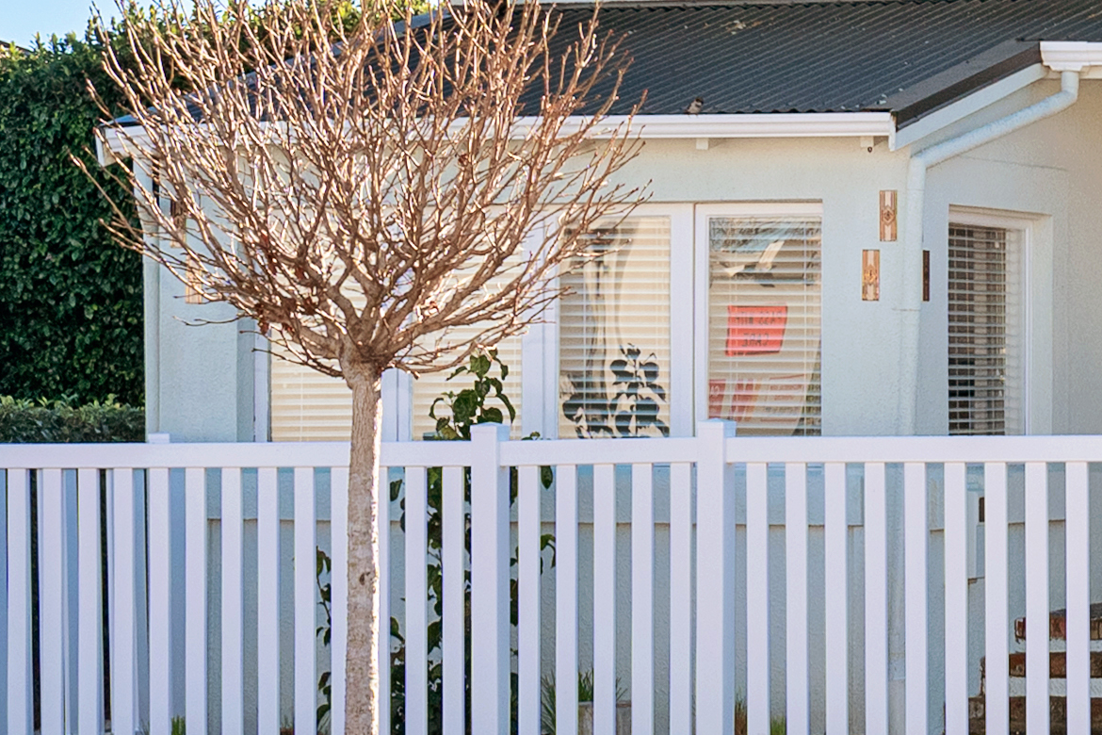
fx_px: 4040
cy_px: 179
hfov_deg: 14.9
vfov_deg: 10.4
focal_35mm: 132
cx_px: 1406
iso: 320
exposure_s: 1/320
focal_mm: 26
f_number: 9
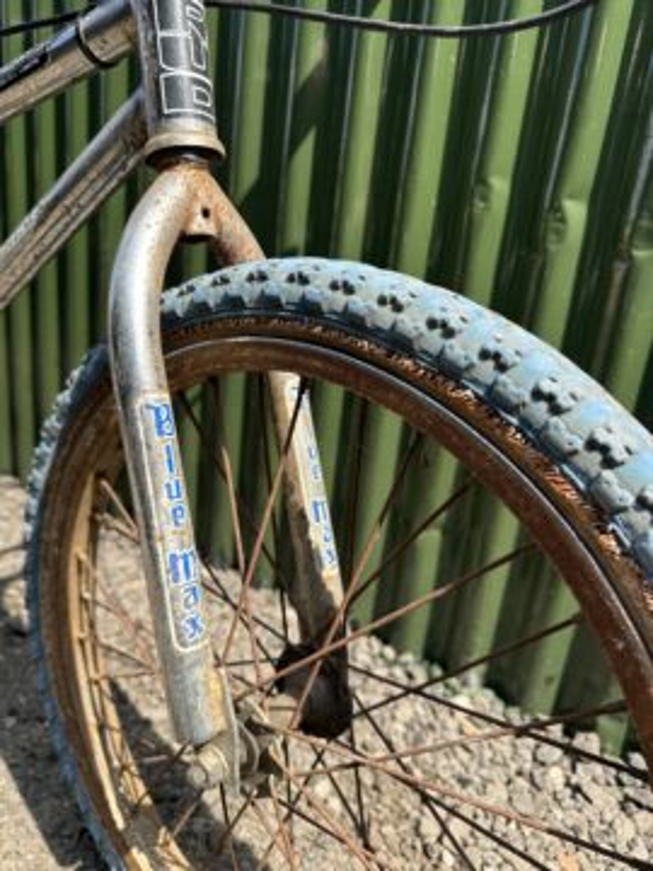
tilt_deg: -17.8
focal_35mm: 24
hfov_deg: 56.8
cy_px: 436
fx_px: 604
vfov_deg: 71.6
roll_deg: -8.6
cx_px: 326
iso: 80
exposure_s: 1/1664
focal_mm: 6.86
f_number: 1.78
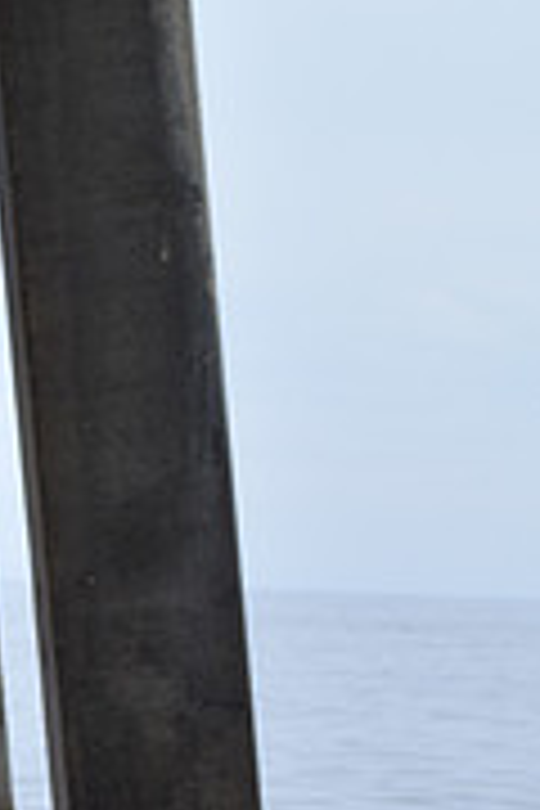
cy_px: 1008
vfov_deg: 12.9
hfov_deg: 8.7
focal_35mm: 155
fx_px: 3487
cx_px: -187
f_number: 9
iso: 200
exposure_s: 1/320
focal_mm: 32
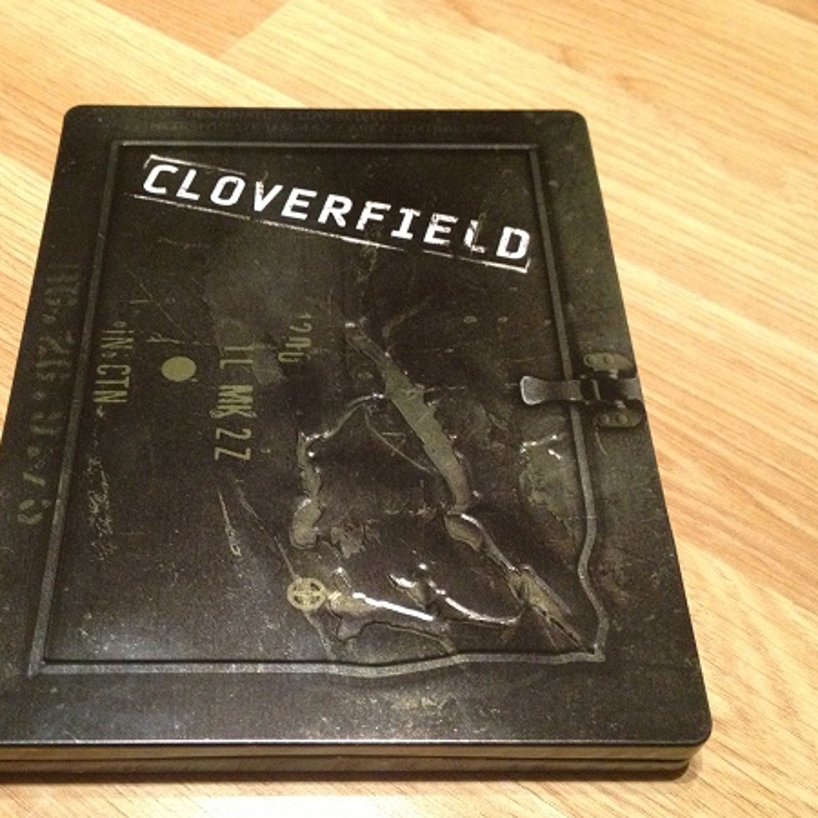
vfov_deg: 38.3
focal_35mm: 44
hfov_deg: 38.2
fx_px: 1176
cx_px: 336
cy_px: 434
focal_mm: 4.28
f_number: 2.4
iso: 400
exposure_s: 1/17
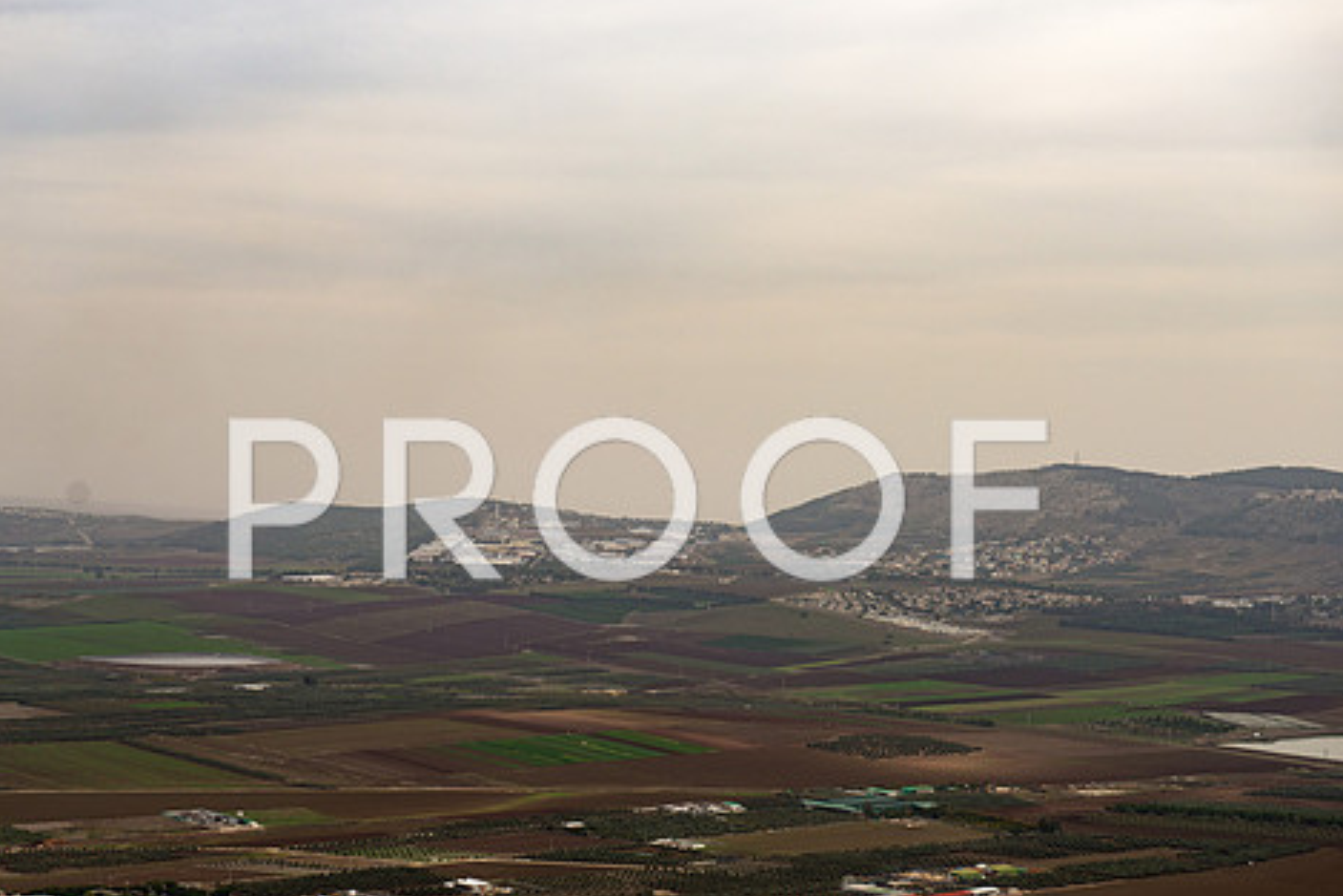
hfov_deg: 29.6
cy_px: 500
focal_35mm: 68
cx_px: 639
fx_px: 2537
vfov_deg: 20.0
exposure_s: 1/800
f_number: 3.5
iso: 100
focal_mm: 55
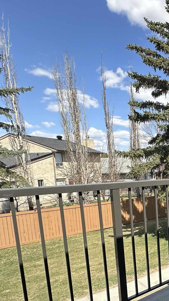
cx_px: 234
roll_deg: +2.0
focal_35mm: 29
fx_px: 231
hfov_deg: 29.7
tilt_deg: -6.3
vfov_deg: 64.6
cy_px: 197
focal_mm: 2.22
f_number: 2.2
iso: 40
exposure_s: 1/1208
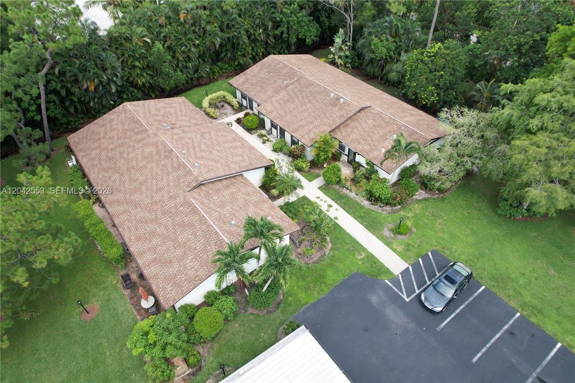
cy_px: 192
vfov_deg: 57.2
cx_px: 288
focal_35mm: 22
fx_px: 351
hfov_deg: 78.6
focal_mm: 8.38
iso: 120
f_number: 2.8
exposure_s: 1/400
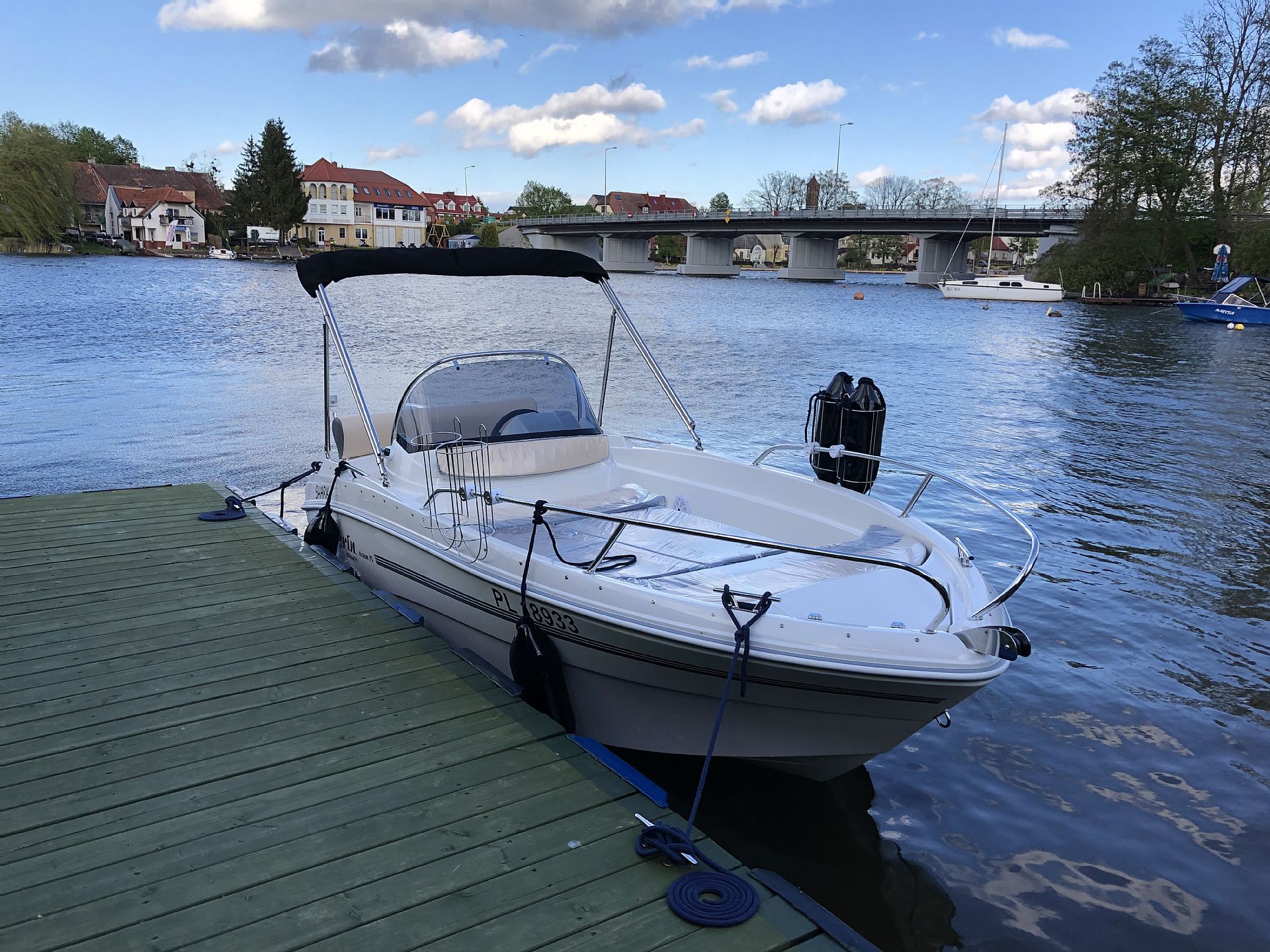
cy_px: 476
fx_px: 1027
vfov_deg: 49.7
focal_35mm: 28
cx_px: 635
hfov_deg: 63.4
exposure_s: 1/727
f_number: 1.8
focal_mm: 4
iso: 20
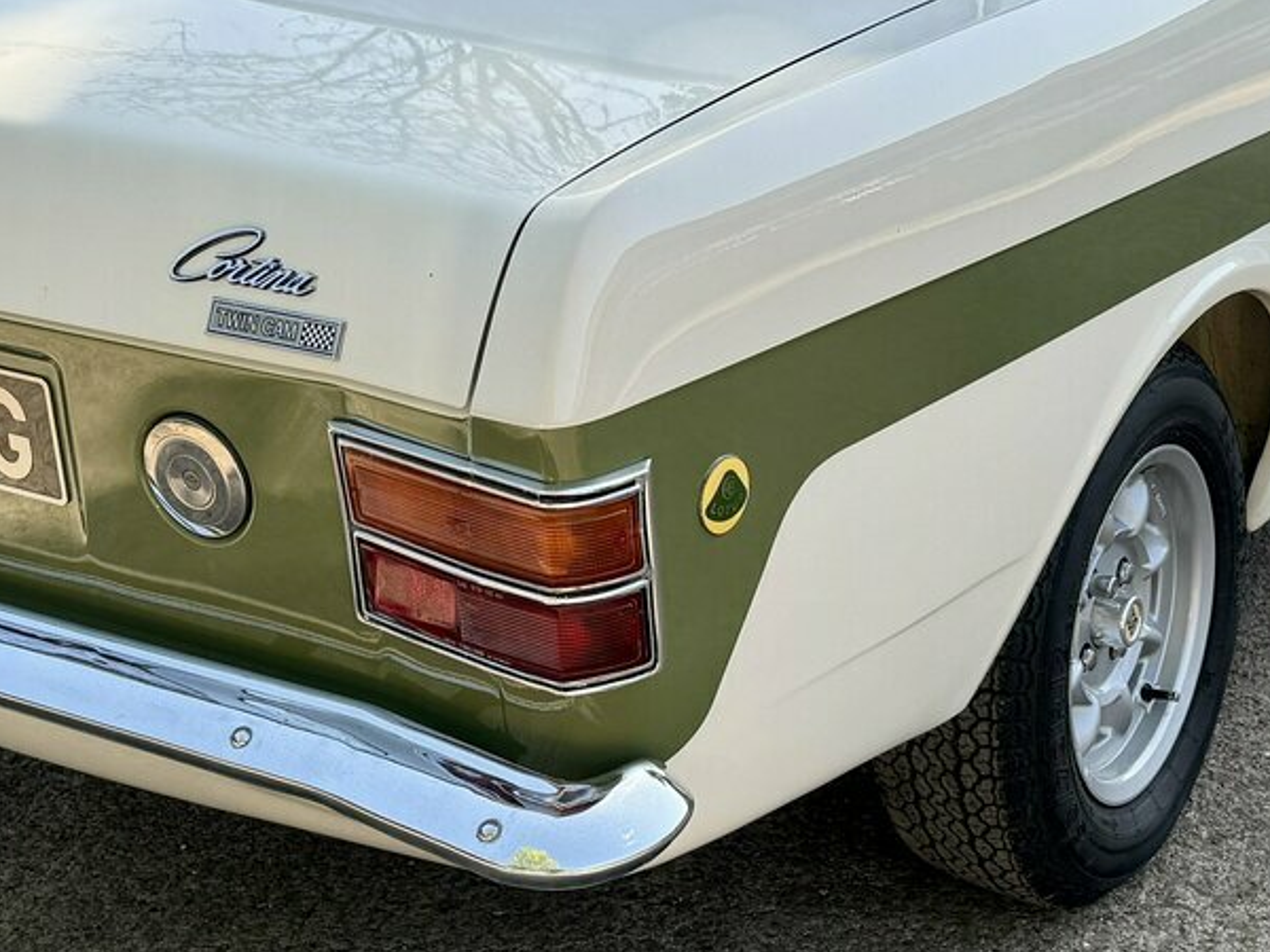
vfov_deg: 30.0
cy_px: 288
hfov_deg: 39.6
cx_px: 574
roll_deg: +0.5
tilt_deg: -15.1
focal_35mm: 48
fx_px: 1761
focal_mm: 6.76
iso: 80
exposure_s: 1/722
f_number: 1.78
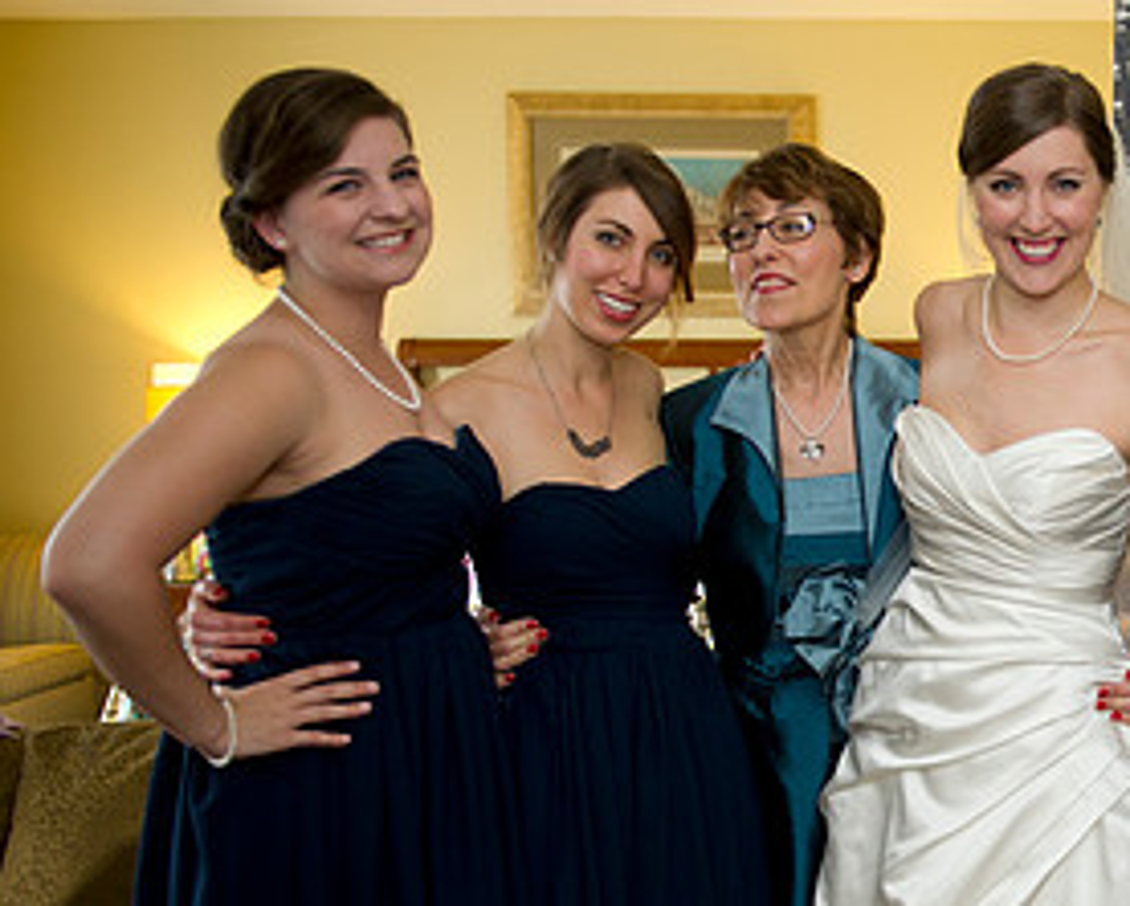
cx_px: 1175
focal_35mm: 55
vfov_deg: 27.5
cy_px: 592
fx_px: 1841
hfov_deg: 31.2
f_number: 2.8
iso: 640
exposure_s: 1/125
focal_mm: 28
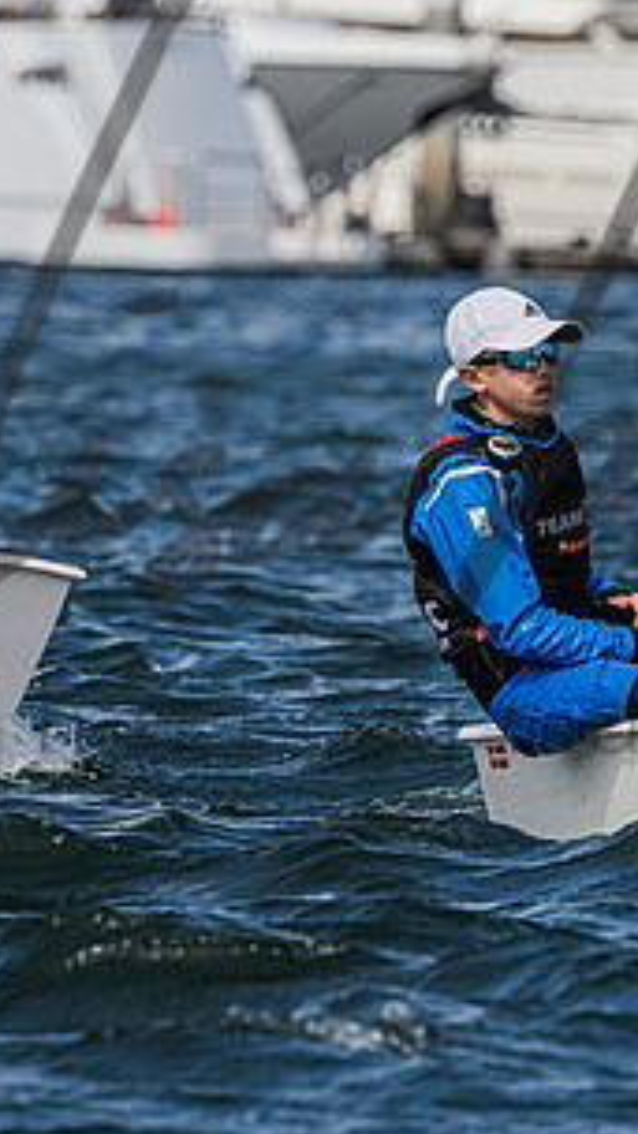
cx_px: 533
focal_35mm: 993
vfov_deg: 2.2
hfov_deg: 1.2
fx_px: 29865
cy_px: 470
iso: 320
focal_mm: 400
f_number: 9
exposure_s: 1/1250
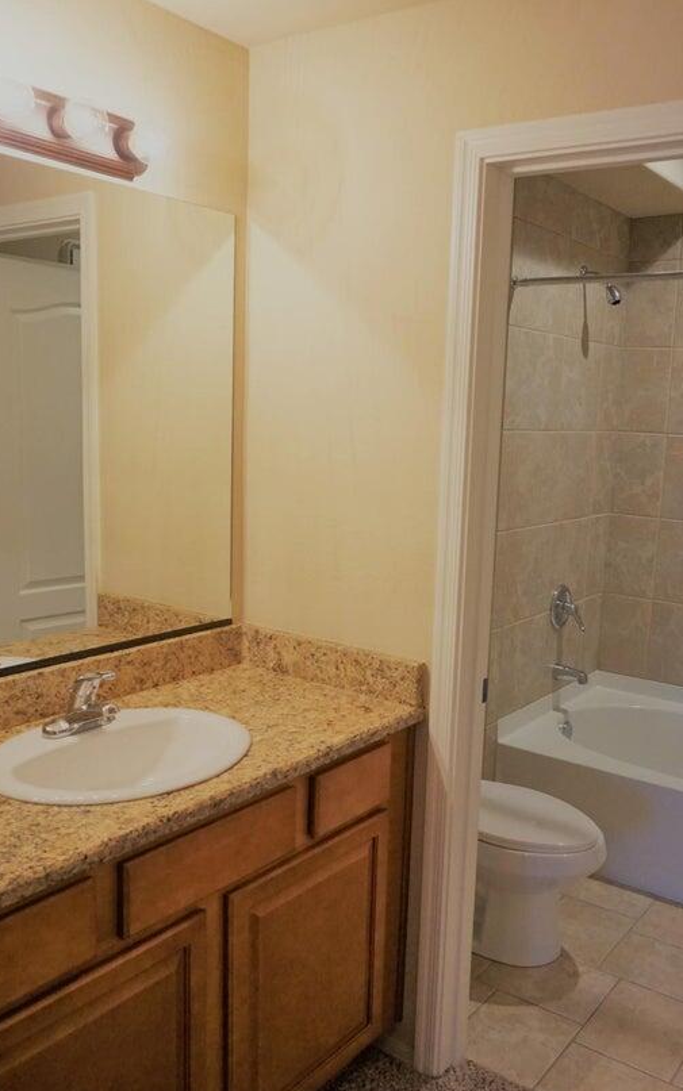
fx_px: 922
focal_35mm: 31
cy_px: 561
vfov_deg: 61.2
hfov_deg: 40.5
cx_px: 408
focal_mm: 16
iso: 1600
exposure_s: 1/160
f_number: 3.5
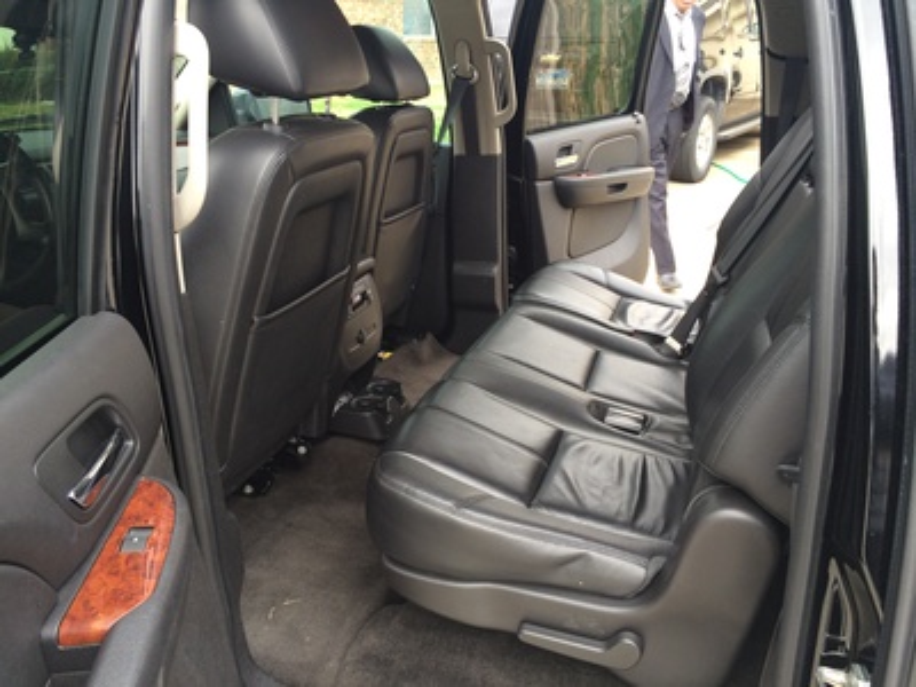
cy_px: 344
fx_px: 794
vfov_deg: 46.8
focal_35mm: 30
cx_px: 458
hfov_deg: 60.0
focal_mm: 4.12
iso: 50
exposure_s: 1/120
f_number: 2.2
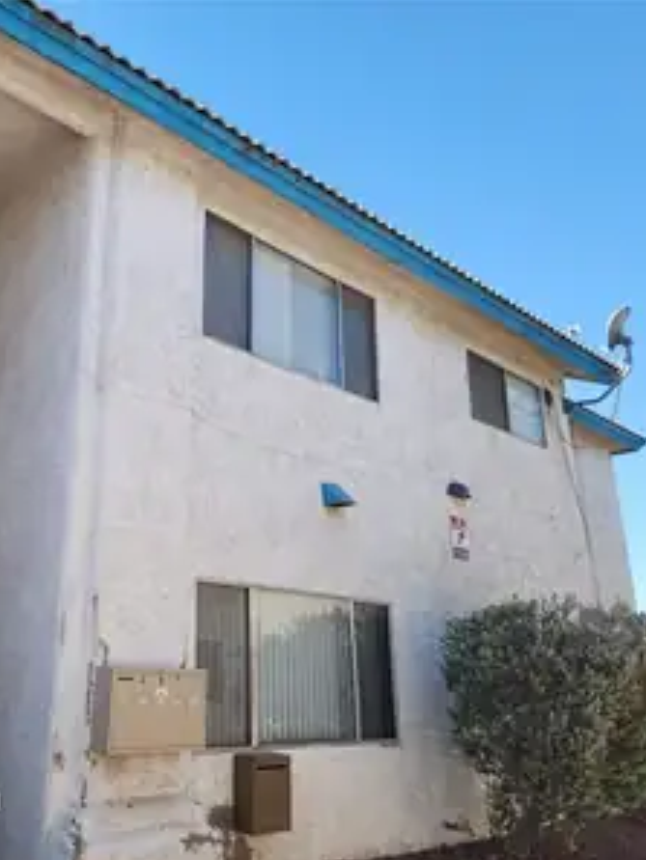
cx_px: 180
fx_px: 771
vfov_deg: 58.3
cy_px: 431
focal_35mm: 31
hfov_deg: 44.3
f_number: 1.8
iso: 20
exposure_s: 1/538
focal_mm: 5.4
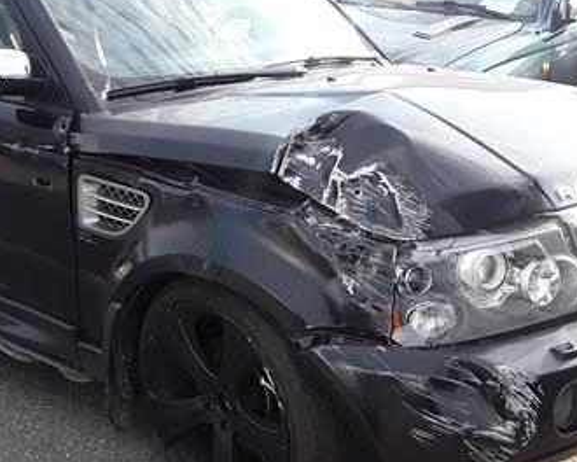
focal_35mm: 53
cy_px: 228
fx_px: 905
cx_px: 206
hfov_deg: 35.1
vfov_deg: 28.6
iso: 40
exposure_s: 1/395
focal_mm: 2.91
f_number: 1.9
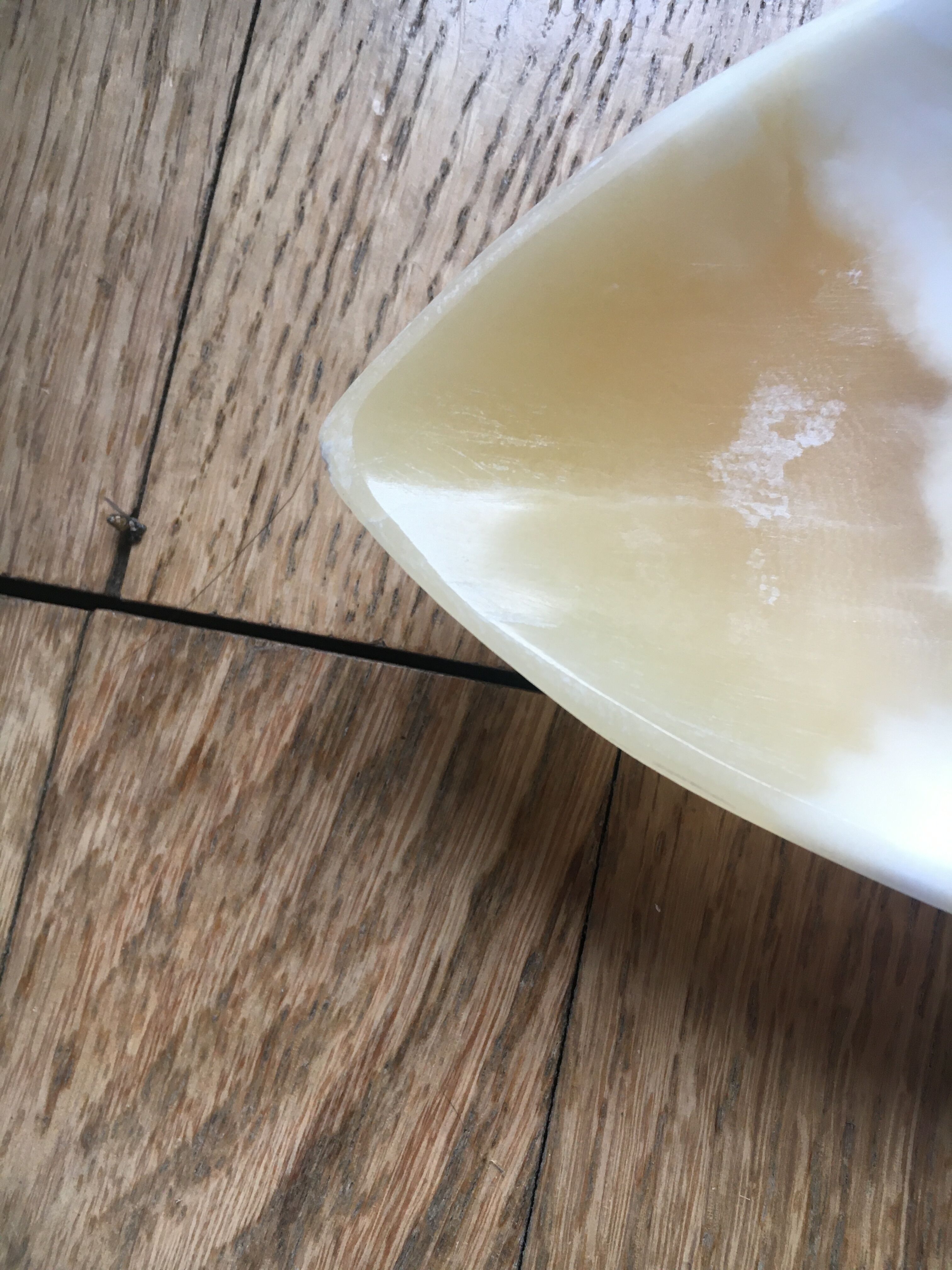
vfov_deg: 61.7
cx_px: 476
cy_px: 635
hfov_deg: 48.2
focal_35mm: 29
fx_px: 1063
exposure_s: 1/33
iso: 50
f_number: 2.2
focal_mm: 4.15
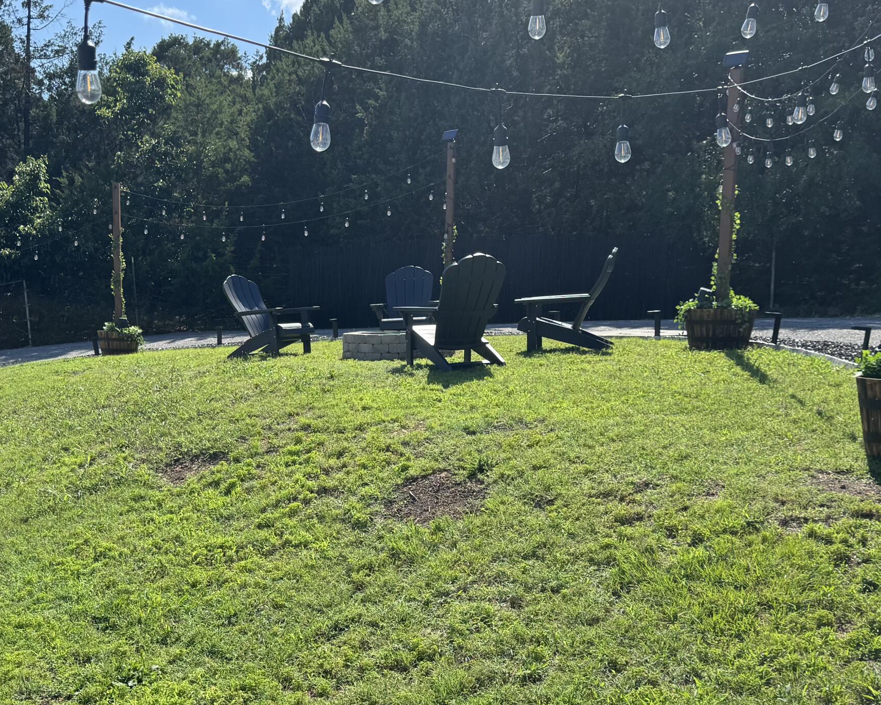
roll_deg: -1.0
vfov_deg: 36.1
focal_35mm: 41
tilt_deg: -9.8
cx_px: 300
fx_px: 1069
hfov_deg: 44.2
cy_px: 472
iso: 80
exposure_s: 1/2710
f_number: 1.78
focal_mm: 6.76
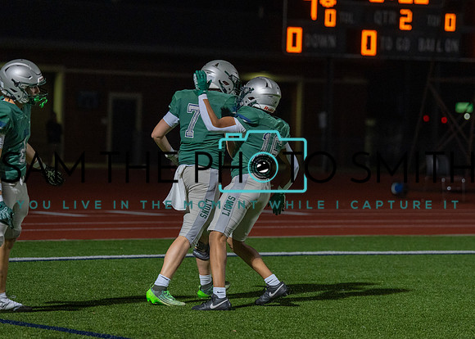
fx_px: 2344
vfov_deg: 8.3
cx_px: 235
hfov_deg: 11.6
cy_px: 140
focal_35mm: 174
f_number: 2.8
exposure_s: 1/1000
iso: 2500
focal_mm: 130
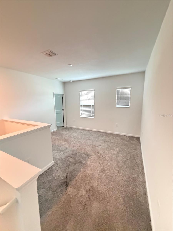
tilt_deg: -7.7
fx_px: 93
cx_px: 86
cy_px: 116
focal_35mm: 14
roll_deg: +1.1
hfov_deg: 85.7
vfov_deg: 102.1
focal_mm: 2.22
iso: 1250
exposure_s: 1/60
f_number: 2.2
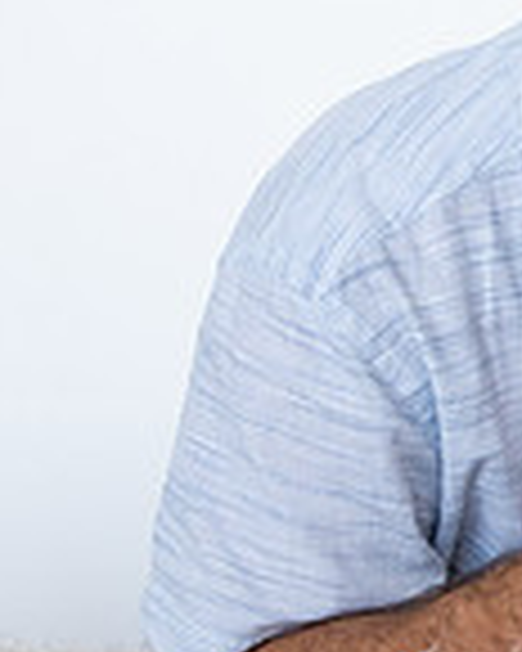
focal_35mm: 122
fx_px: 2356
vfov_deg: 15.8
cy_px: 280
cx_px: 1042
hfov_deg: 11.4
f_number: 4.5
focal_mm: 31
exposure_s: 1/160
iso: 1600
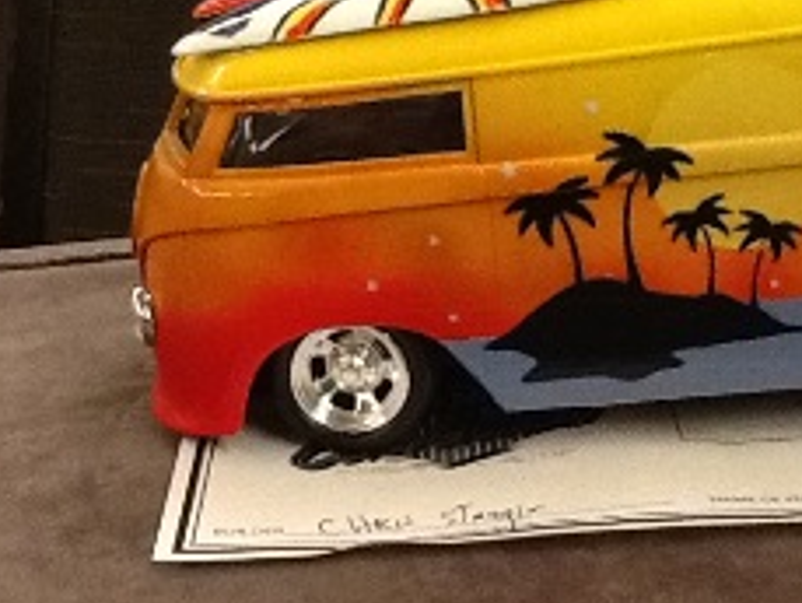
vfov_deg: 16.7
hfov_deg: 22.1
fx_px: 2017
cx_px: 685
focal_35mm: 87
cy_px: 42
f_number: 2.4
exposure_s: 1/30
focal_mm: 2.03
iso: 320
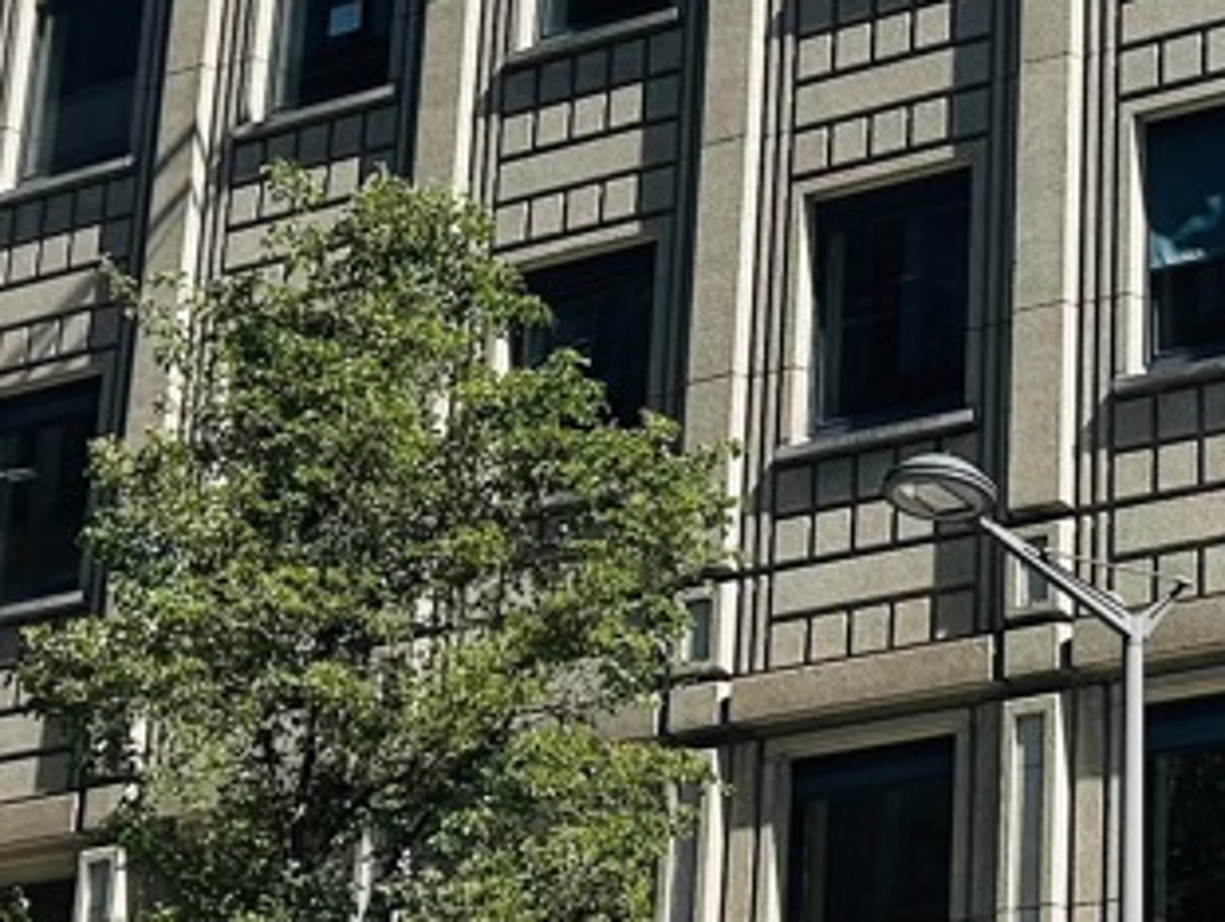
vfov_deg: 12.9
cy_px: 154
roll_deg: +0.8
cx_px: 1239
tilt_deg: +20.4
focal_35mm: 114
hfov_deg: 16.9
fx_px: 4039
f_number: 1.5
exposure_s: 1/3077
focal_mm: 5.7
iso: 50
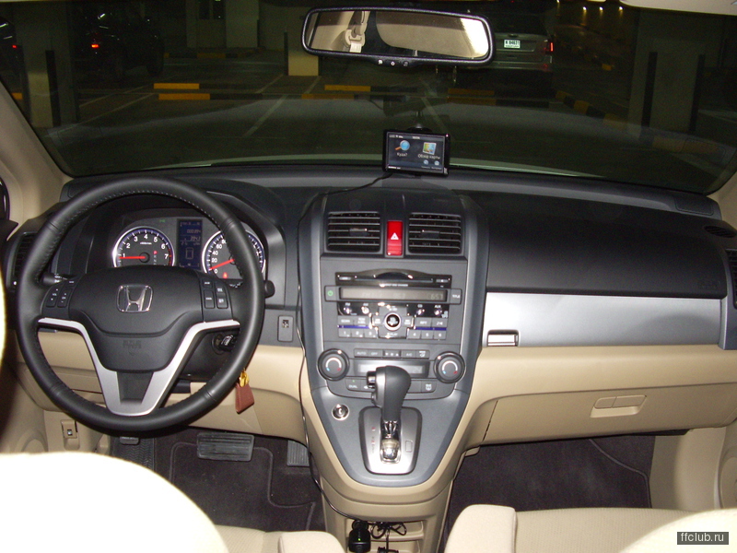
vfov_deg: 40.7
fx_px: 745
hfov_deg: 52.6
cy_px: 276
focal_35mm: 35
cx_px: 368
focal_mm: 5.8
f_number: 2.6
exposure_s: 1/40
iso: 160
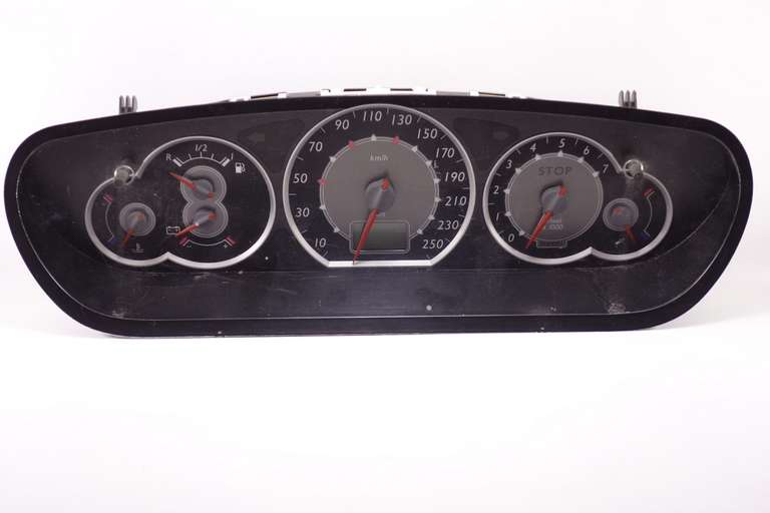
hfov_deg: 31.4
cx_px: 385
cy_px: 256
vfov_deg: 21.2
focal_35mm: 64
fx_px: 1369
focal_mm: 23.82
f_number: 4
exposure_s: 1/80
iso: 500
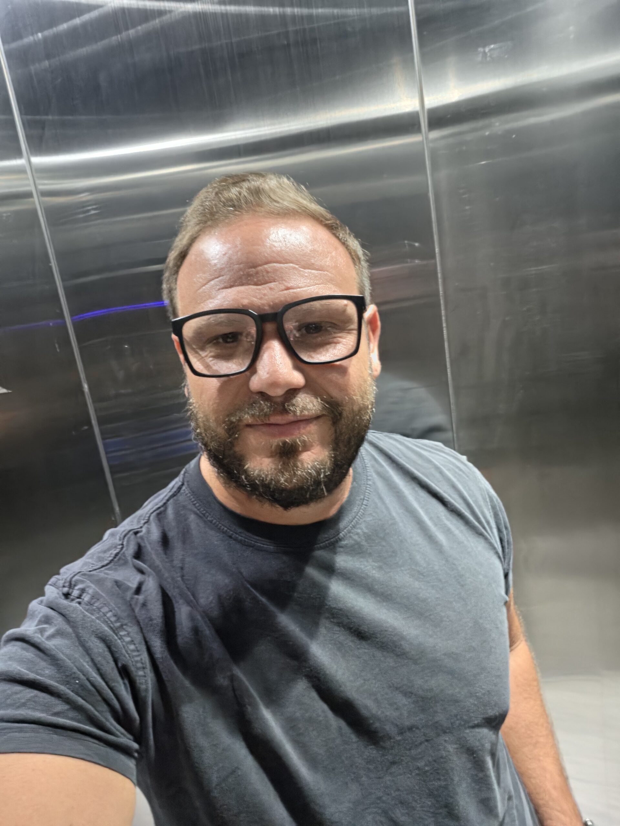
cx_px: 310
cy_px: 413
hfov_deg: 58.9
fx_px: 549
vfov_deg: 73.9
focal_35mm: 23
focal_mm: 3.3
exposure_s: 1/24
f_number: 2.2
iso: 800
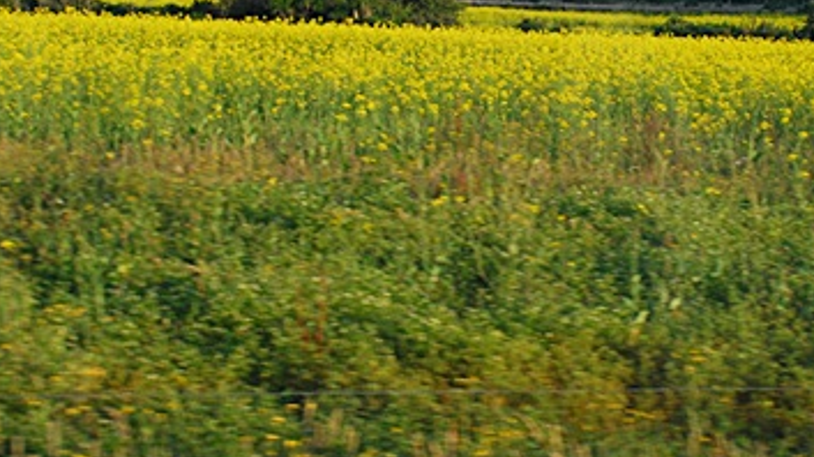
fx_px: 2157
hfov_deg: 21.4
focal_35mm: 100
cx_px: 475
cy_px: 113
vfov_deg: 12.0
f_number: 5.6
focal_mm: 28
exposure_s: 1/400
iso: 400
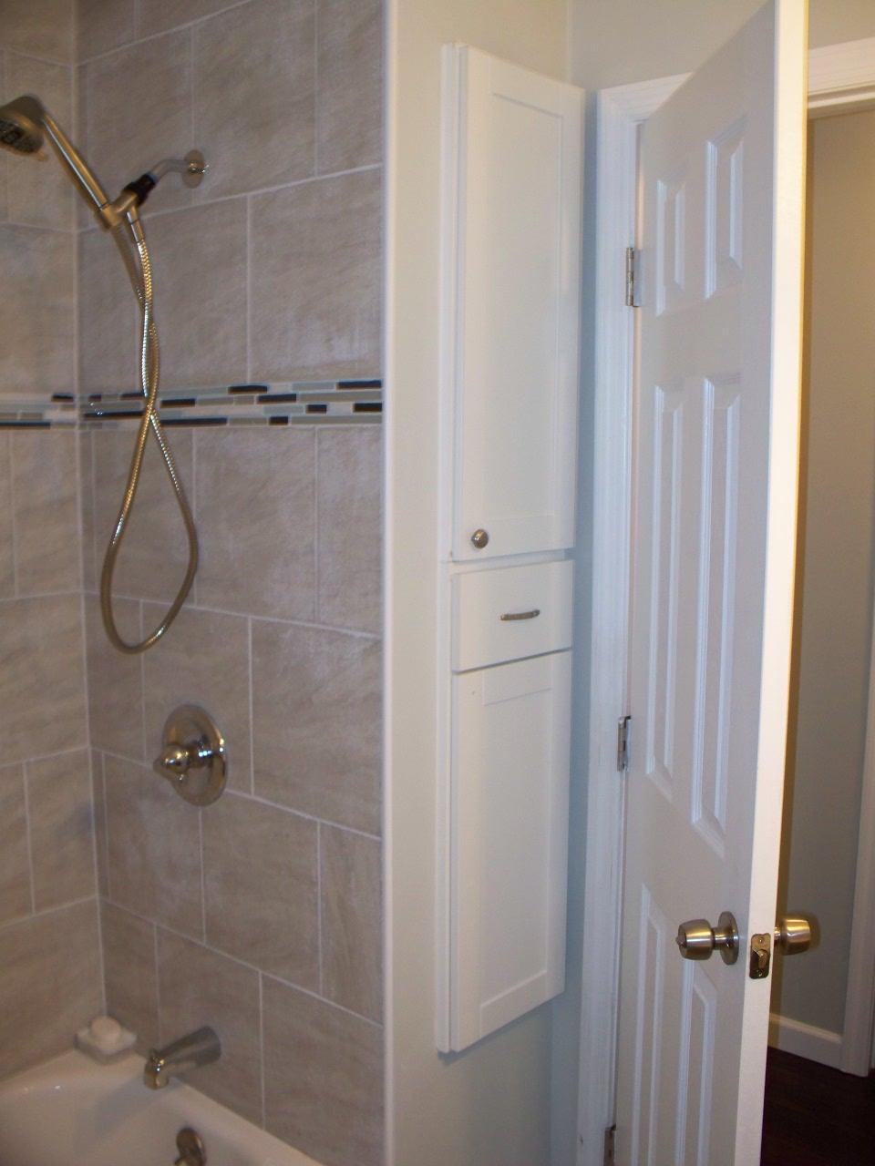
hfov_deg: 39.7
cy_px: 583
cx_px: 438
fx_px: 1213
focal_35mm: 36
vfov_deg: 51.4
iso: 200
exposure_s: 1/30
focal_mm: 7.54
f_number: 2.8
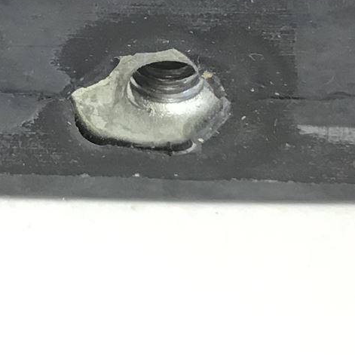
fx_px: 1543
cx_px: 112
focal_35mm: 133
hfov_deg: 13.1
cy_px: -3
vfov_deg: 12.9
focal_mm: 3.3
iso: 64
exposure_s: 1/30
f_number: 2.4
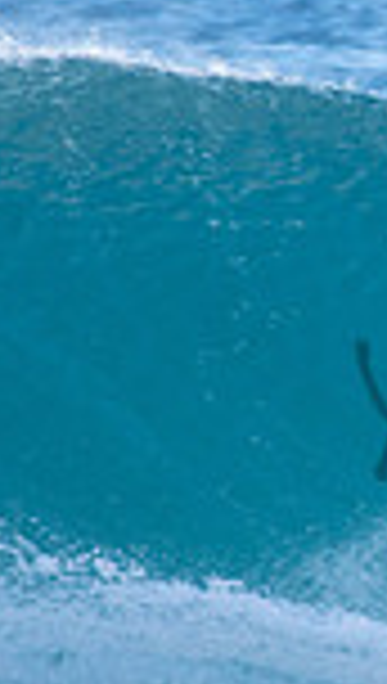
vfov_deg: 0.7
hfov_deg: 0.4
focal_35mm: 3142
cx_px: 819
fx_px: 57067
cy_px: 371
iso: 280
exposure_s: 1/640
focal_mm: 500
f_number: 5.6
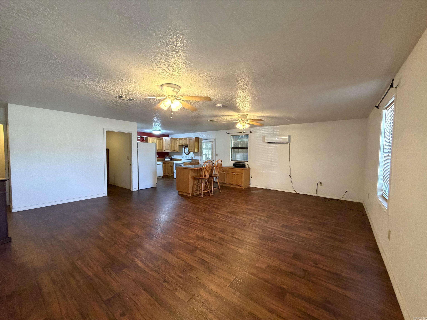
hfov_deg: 102.1
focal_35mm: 14
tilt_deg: -2.4
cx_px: 214
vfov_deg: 85.7
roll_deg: -0.8
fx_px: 173
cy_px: 160
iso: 400
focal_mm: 2.22
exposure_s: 1/60
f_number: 2.2
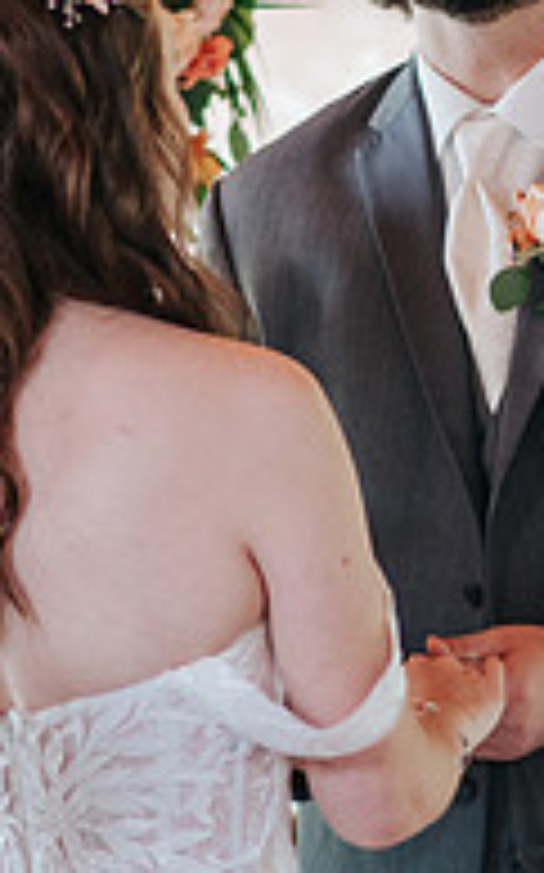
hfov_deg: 3.2
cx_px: 495
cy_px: 313
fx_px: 9716
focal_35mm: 409
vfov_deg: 5.1
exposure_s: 1/250
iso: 800
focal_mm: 85
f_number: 2.8
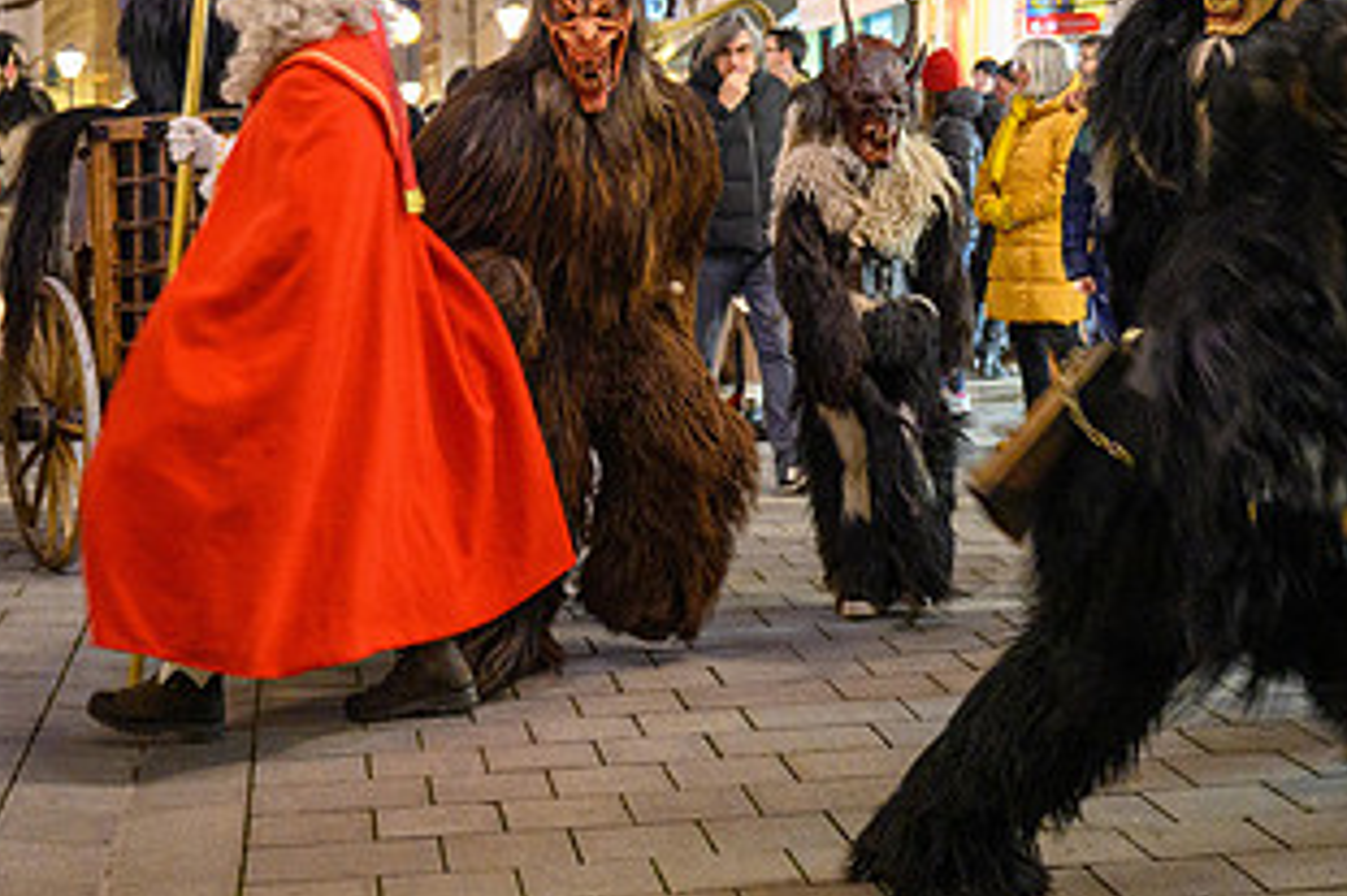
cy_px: 359
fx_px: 2580
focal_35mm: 69
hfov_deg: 29.2
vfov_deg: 19.7
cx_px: 528
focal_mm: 37
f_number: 2.8
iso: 5000
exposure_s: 1/60
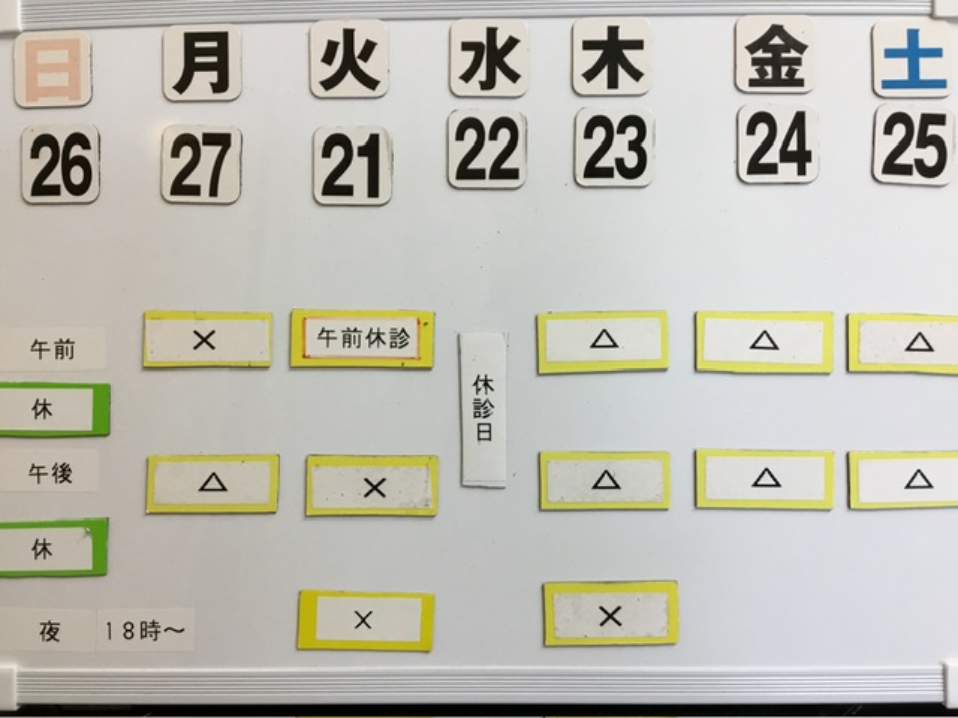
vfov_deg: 45.4
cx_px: 479
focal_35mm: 31
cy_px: 359
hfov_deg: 58.4
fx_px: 858
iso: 32
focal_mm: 3.3
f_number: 2.4
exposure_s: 1/30
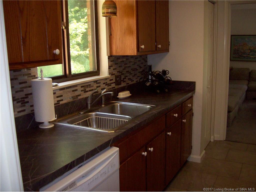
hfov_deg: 51.4
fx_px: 266
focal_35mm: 36
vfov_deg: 39.7
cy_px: 96
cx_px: 128
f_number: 2.7
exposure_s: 1/64
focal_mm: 6
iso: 140
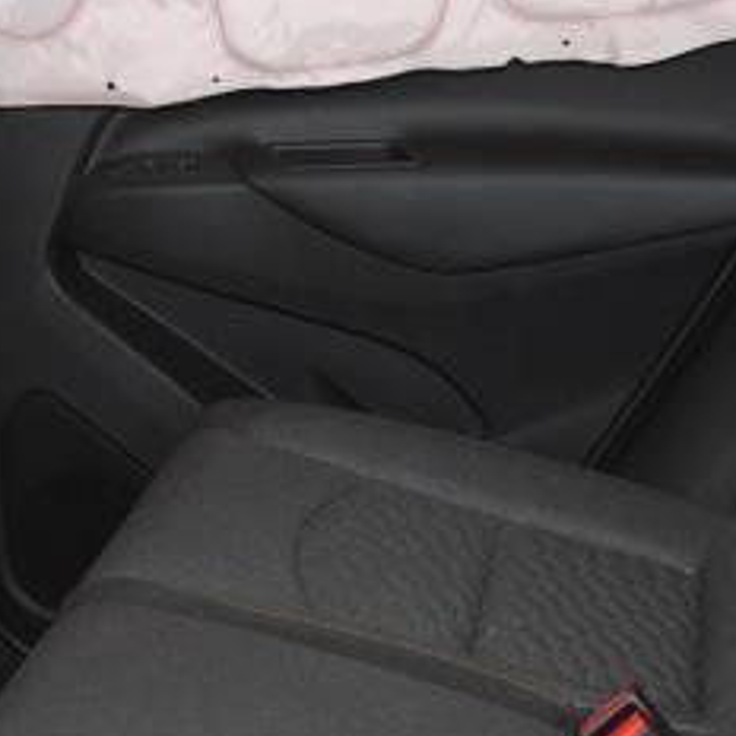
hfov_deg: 17.9
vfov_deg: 17.9
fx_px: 2333
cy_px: 389
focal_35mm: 97
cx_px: 406
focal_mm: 22
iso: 200
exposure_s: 1/60
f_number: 3.8
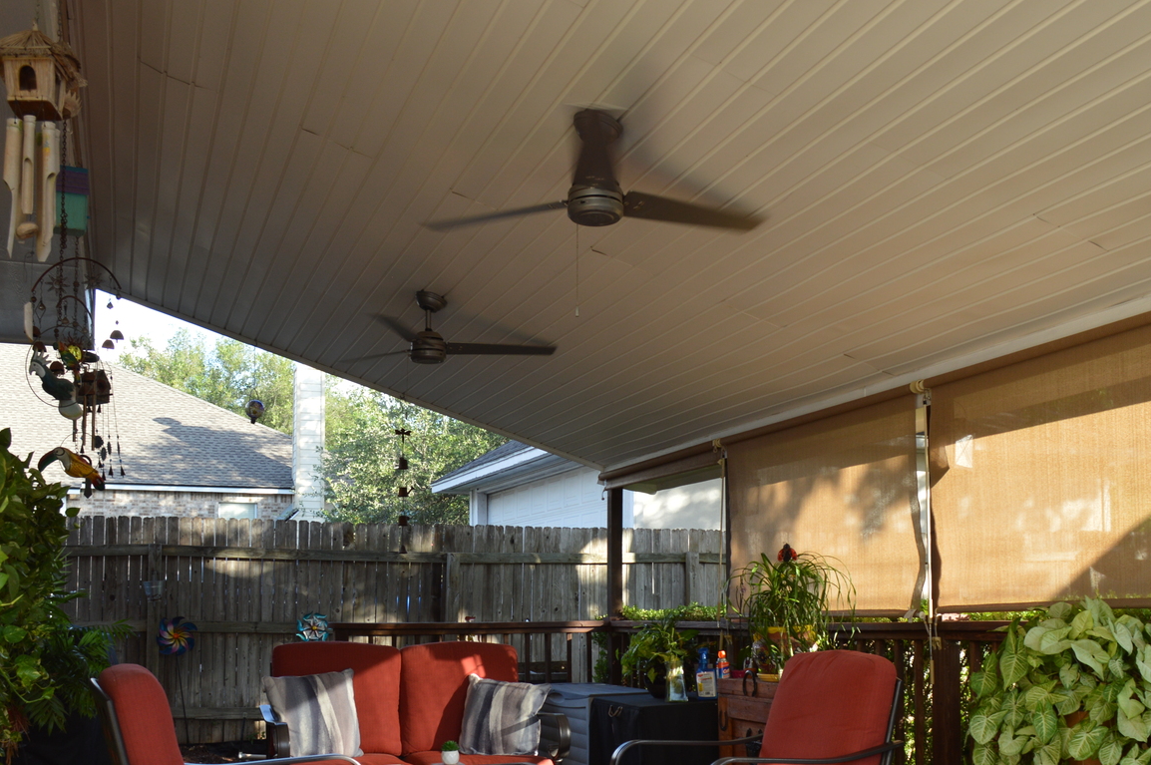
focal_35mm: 38
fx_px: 1214
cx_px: 592
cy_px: 536
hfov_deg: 50.7
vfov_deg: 34.5
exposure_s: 1/125
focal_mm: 18
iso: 200
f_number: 5.6
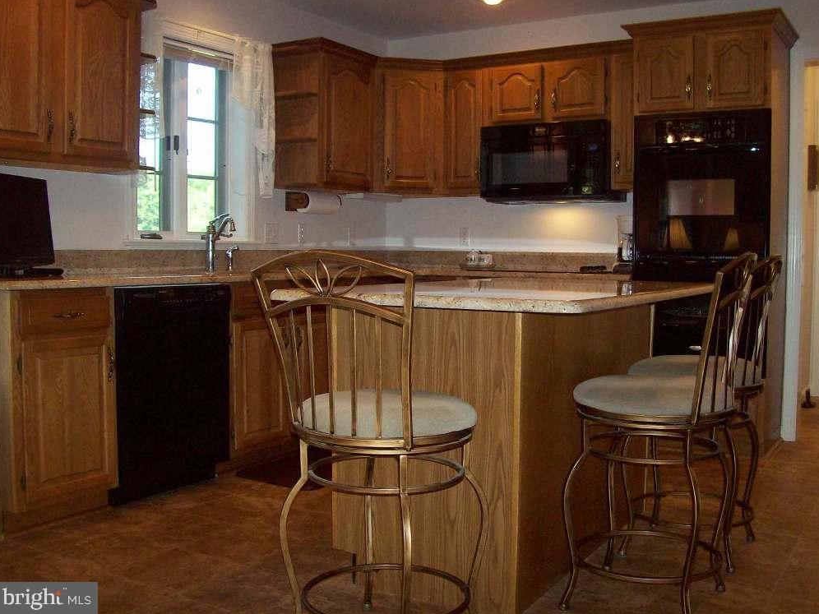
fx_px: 875
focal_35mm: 37
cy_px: 300
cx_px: 416
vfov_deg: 38.7
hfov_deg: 50.1
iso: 140
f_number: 2.7
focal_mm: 6
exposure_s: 1/64
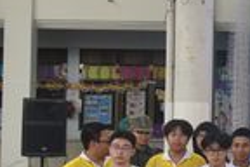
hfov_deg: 13.5
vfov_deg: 10.6
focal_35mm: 129
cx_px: 503
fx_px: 896
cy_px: 103
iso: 800
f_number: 4
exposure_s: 1/50
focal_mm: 31
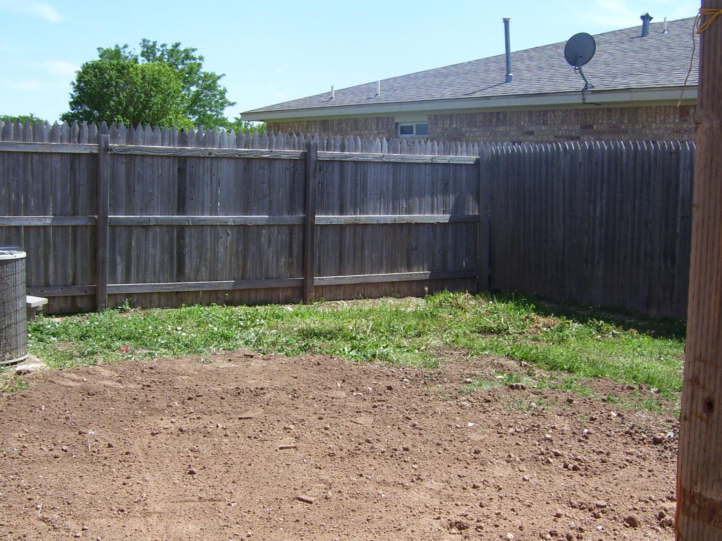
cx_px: 339
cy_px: 297
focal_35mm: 47
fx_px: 980
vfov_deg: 30.9
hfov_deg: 40.4
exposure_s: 1/350
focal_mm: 6
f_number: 4.8
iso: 80
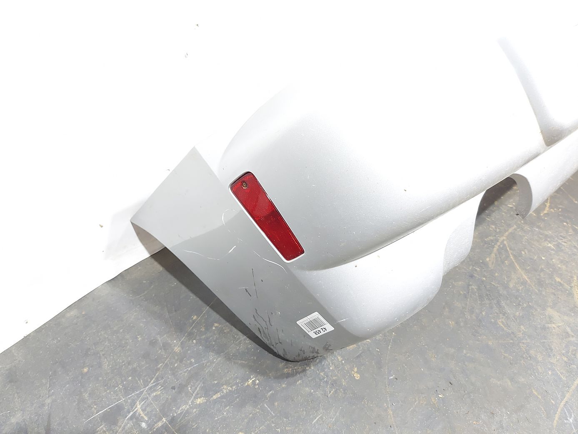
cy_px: 217
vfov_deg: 56.8
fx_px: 401
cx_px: 289
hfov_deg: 71.6
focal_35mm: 24
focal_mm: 5.23
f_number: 1.8
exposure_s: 1/25
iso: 400
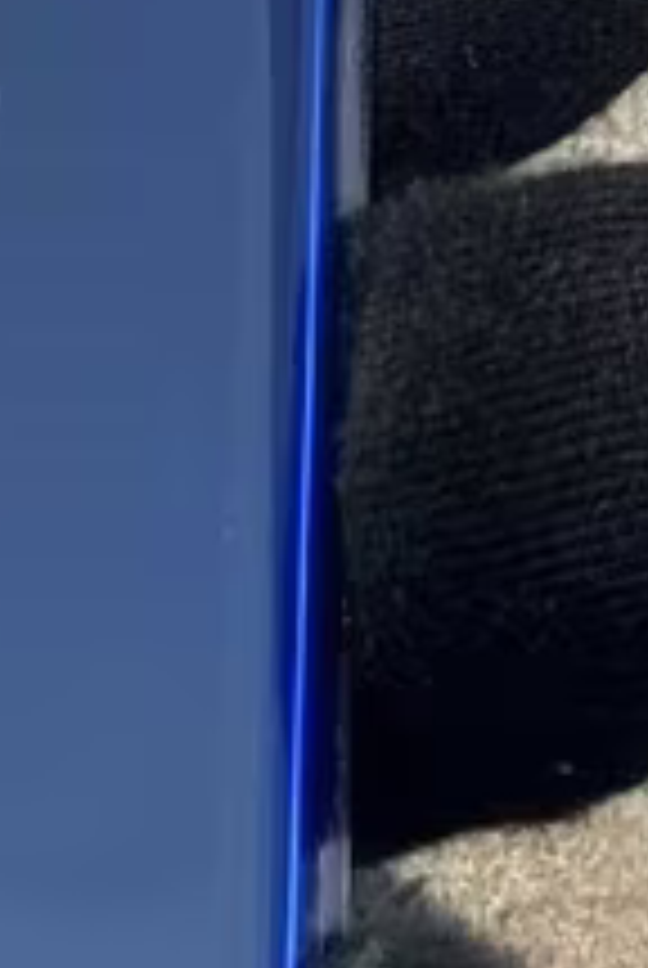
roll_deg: -14.8
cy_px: 365
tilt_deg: +3.7
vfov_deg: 5.5
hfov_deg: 3.7
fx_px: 9984
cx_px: -324
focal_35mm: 371
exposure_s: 1/50
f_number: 1.78
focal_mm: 6.76
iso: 100
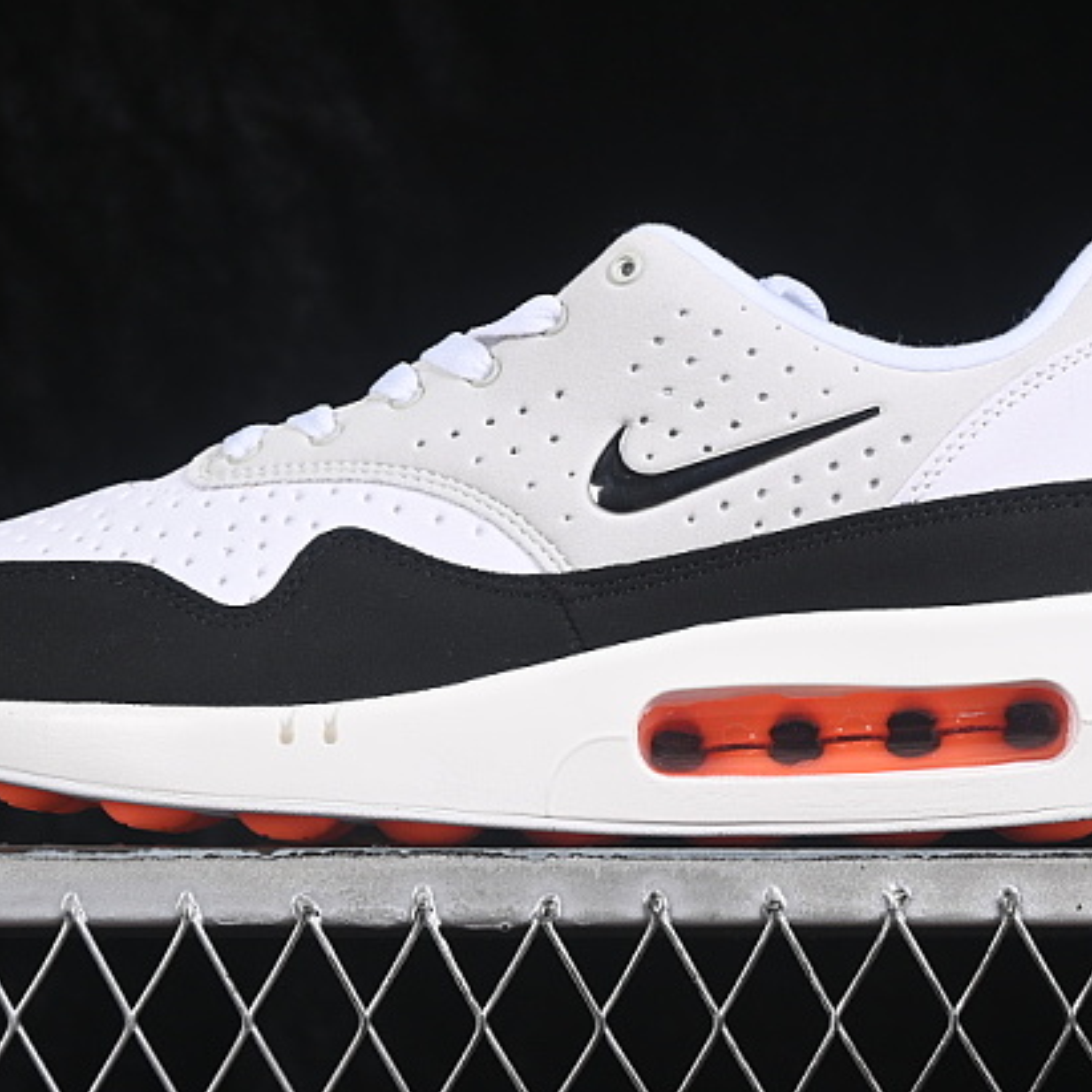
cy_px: 405
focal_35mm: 124
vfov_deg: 14.1
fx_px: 4426
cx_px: 569
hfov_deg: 14.1
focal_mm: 50
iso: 160
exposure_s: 1/80
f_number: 7.1
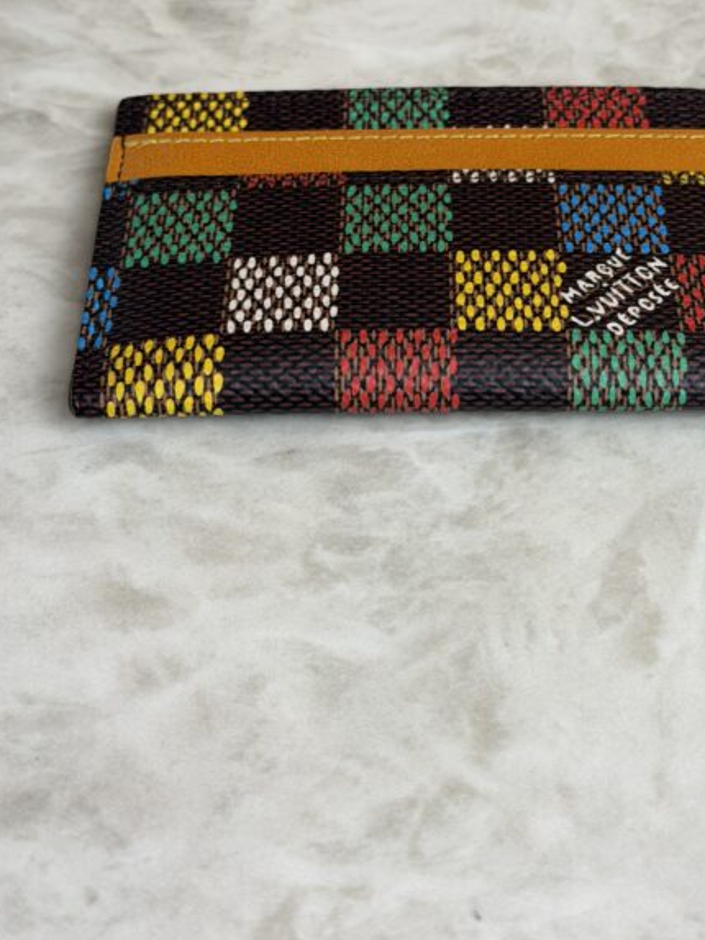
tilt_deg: -45.0
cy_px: 287
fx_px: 1819
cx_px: 428
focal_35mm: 67
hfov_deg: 21.9
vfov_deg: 28.7
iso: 50
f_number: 1.78
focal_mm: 6.76
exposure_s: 1/120
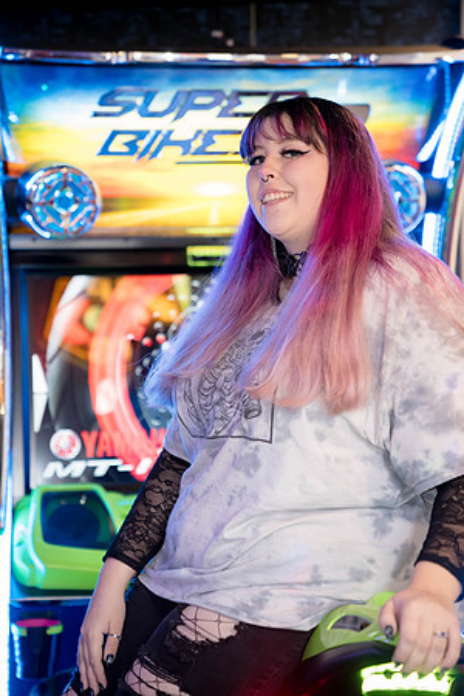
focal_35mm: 70
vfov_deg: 28.8
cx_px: 232
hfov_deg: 19.5
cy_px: 348
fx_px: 1353
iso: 2500
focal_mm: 70
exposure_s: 1/160
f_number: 2.8
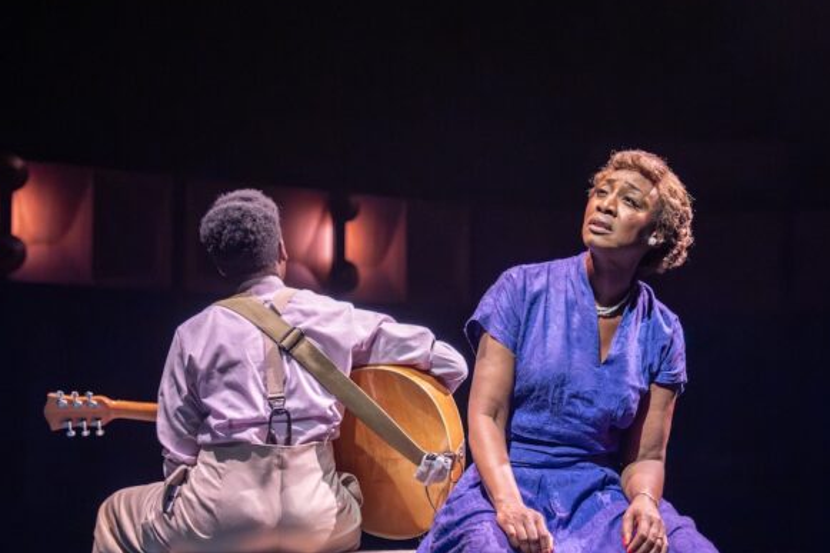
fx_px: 1659
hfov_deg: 28.0
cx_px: 474
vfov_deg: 18.9
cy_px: 254
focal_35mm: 72
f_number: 2.8
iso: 2500
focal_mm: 55
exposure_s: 1/200
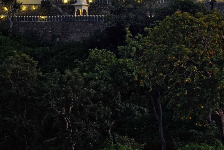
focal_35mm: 126
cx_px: 193
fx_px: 785
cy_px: -32
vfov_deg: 10.7
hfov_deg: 16.1
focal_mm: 50
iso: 500
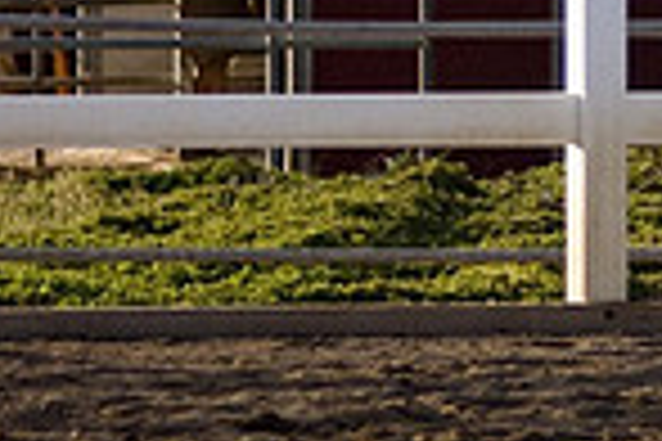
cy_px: -142
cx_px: 1288
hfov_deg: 2.8
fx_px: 13588
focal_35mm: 739
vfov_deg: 1.9
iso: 200
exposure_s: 1/640
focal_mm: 125
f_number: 2.8
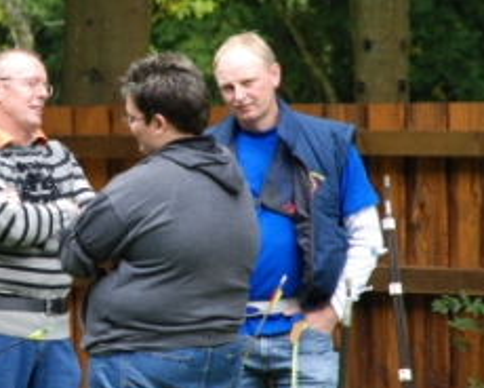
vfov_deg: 4.2
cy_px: 162
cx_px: 27
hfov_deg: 5.2
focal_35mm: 371
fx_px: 5313
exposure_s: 1/80
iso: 400
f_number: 5.6
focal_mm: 135
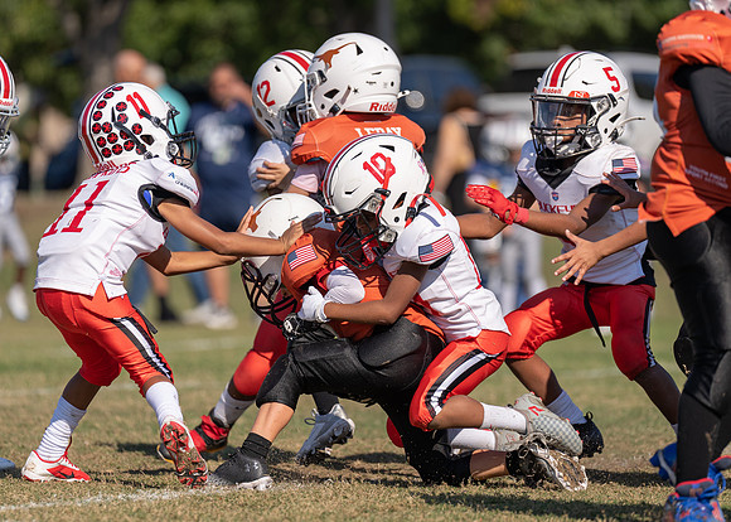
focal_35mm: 316
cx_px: 336
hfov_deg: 6.4
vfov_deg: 4.6
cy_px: 266
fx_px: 6554
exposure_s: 1/2500
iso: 100
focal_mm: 200
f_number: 2.8
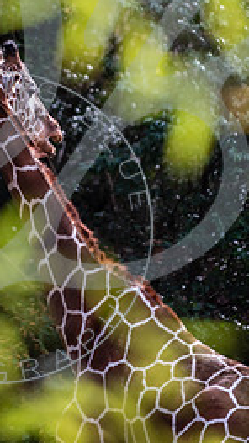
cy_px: 99
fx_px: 4201
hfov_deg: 3.4
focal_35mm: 358
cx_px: 72
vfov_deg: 6.0
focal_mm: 200
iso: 200
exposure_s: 1/1600
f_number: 2.8
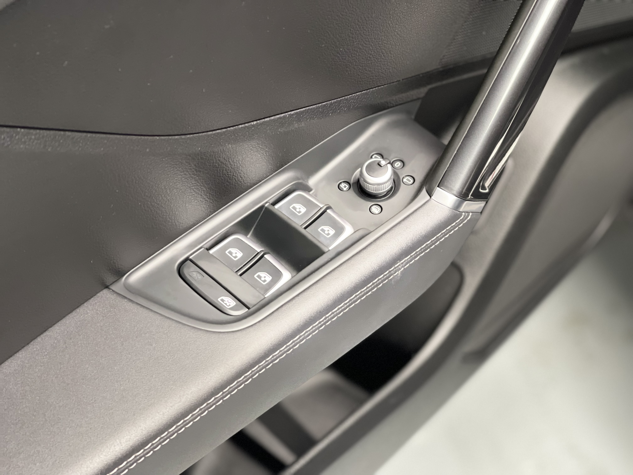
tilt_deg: -52.2
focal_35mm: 64
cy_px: 238
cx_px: 316
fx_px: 1170
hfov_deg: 30.3
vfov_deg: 22.9
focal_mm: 7.5
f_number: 2.2
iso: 250
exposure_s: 1/33
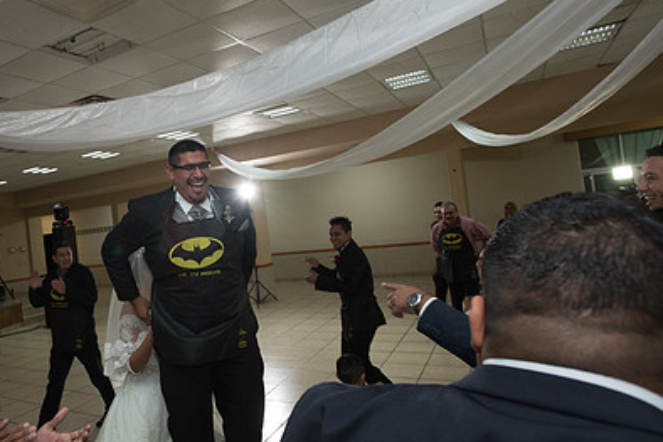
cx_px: 209
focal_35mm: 25
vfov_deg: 51.3
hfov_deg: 69.0
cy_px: 209
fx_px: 461
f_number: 4
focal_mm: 17
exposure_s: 1/100
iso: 1600
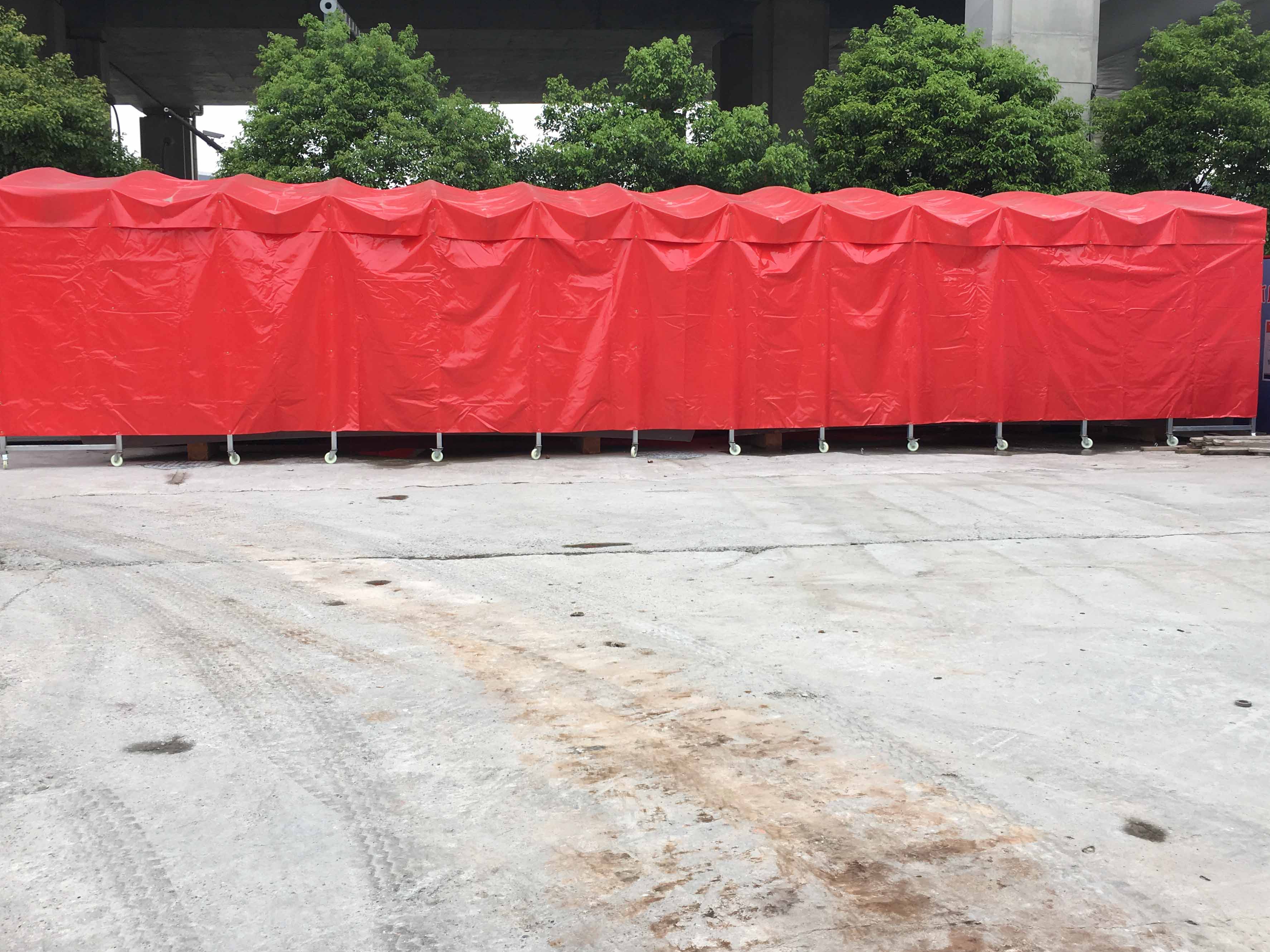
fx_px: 1211
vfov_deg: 42.9
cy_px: 437
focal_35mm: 33
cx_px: 642
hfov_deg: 55.4
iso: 25
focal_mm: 4.15
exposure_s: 1/155
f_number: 2.2
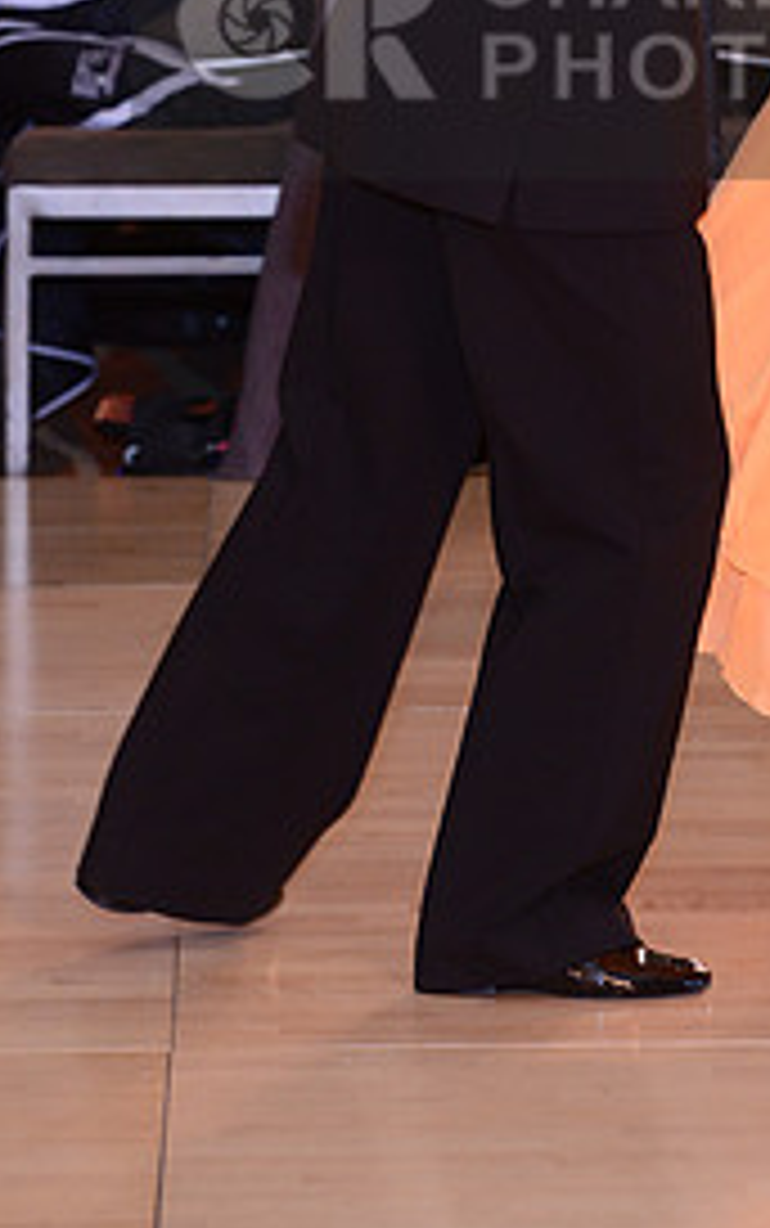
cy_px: 31
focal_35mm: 292
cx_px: 754
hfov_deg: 4.5
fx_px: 9789
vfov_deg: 7.2
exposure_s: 1/250
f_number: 5
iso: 1600
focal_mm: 135
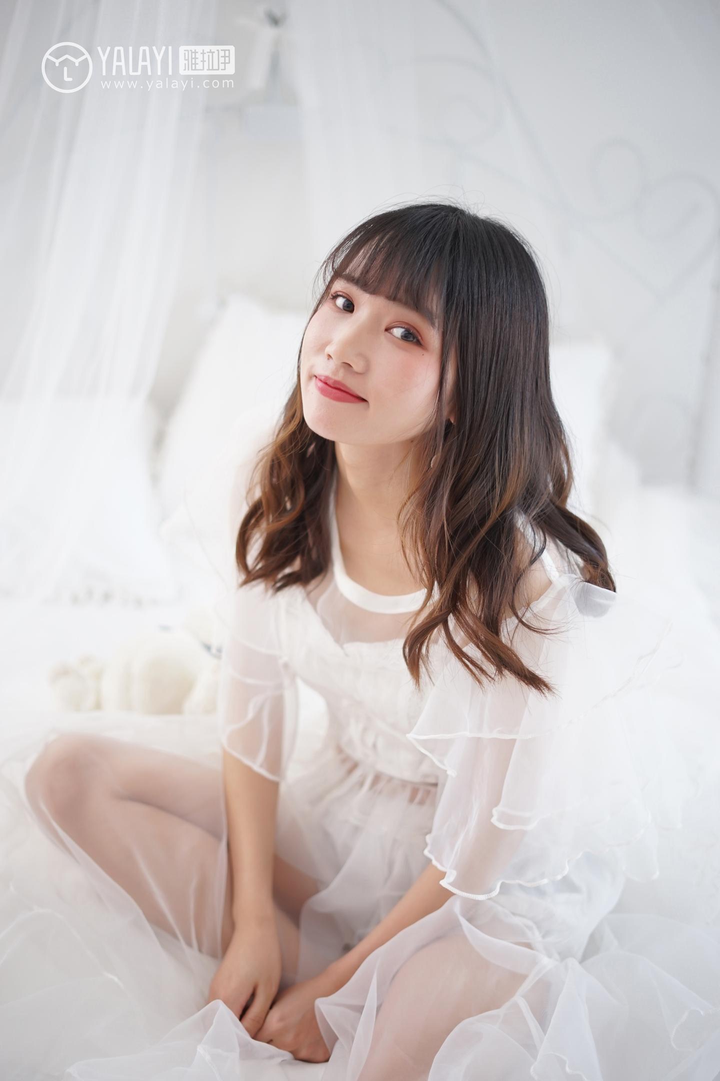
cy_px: 540
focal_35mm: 50
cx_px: 360
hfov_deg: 27.0
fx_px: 1500
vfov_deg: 39.6
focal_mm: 50
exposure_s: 1/100
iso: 200
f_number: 1.8
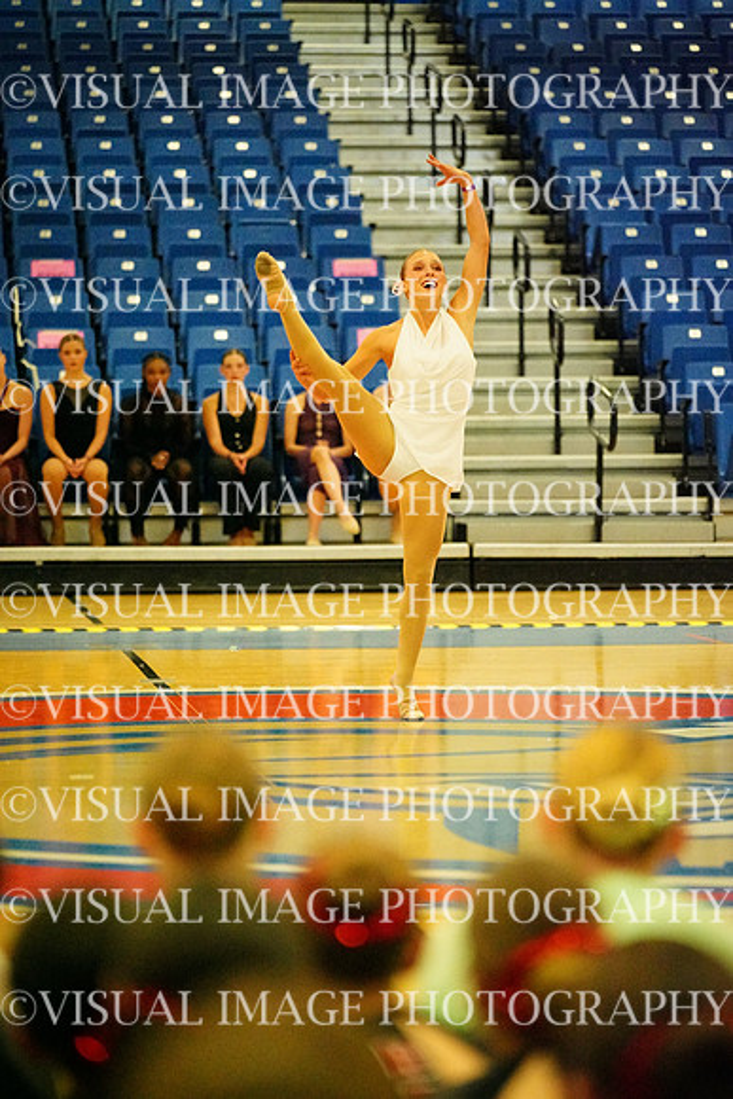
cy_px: 550
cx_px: 366
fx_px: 4578
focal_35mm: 150
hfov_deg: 9.2
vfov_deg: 13.7
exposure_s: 1/1600
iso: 25600
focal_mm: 150
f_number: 2.8
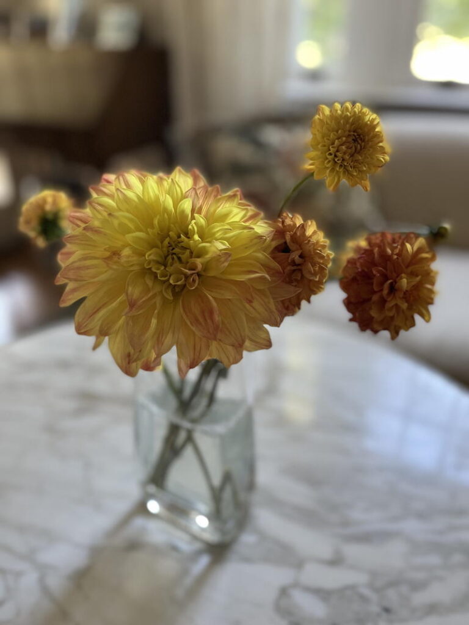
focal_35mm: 26
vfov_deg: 67.3
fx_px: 470
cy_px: 312
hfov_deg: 53.1
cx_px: 234
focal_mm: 5.1
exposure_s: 1/60
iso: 250
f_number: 1.6
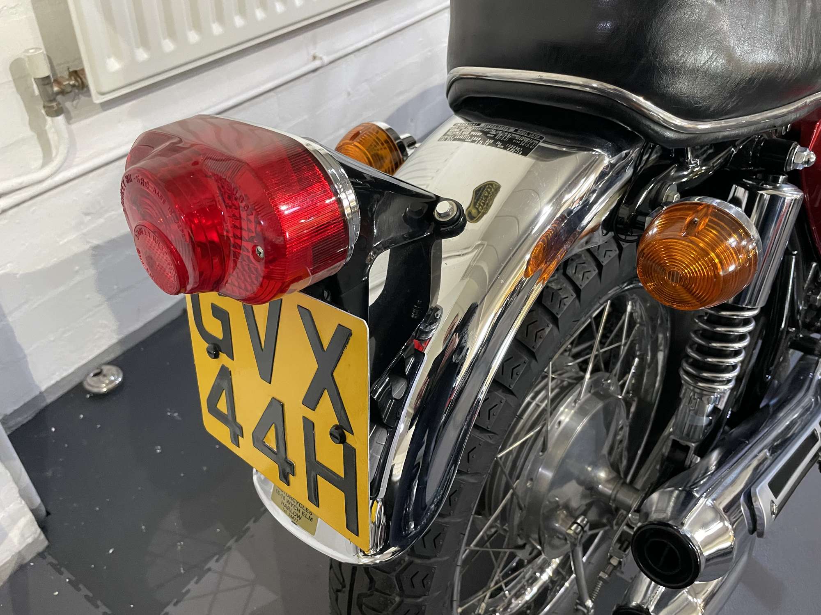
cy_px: 308
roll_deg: -5.0
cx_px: 410
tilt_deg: -43.1
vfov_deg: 53.1
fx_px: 617
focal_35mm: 26
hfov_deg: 67.3
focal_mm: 4.2
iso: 400
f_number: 1.6
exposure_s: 1/50
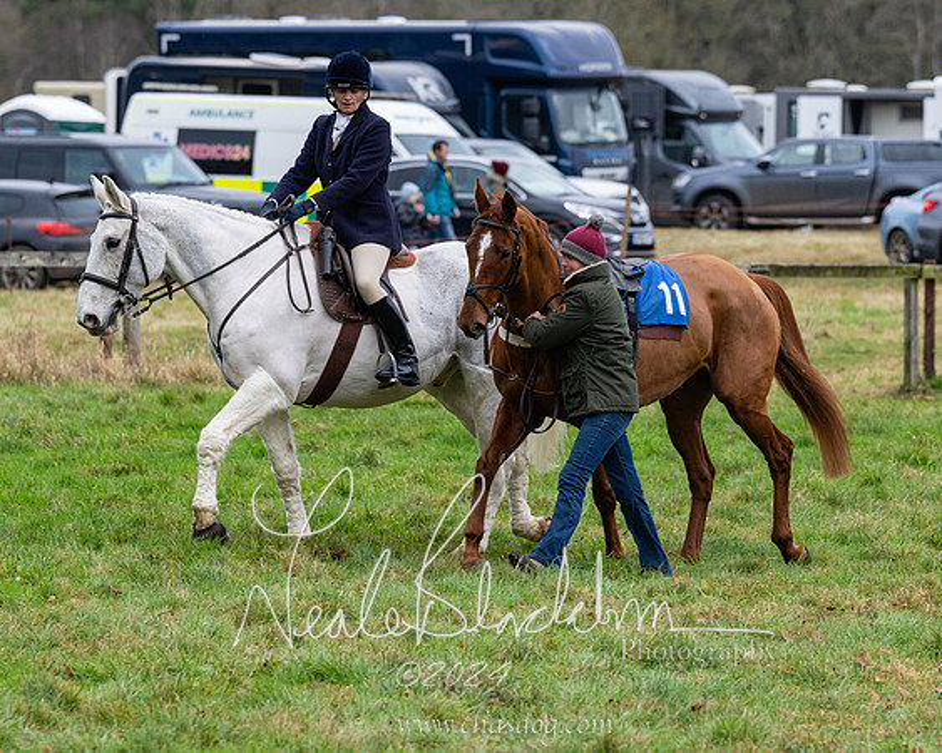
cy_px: 374
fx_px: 9010
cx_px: 521
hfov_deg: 6.0
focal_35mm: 323
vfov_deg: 4.8
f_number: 5
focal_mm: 190
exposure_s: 1/800
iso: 800
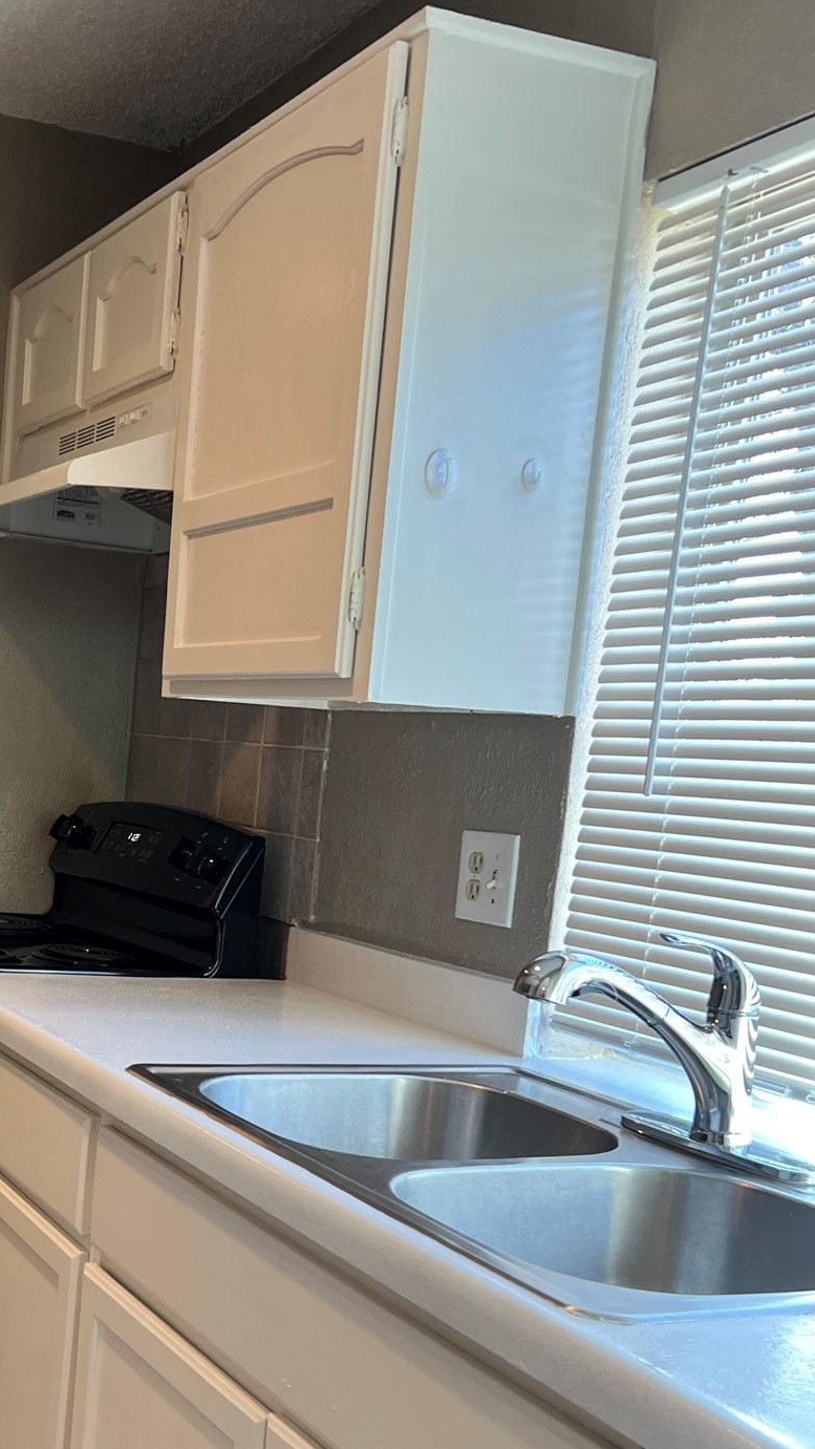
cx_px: 40
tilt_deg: -9.8
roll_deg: -4.7
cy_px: 968
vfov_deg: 47.6
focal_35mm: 42
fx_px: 1613
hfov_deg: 27.1
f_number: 1.5
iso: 100
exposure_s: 1/120
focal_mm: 5.7
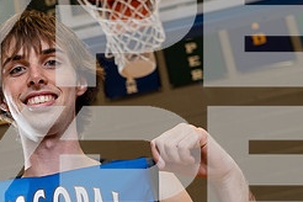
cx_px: 36
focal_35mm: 92
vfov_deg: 14.7
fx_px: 774
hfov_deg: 21.7
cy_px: 172
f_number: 4
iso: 400
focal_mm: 39
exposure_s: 1/125
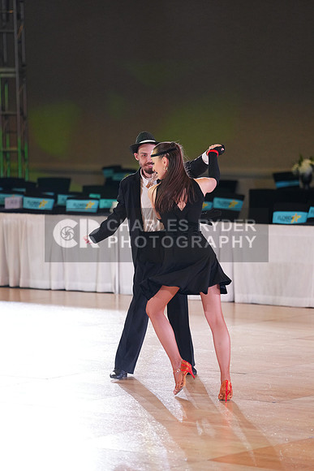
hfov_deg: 7.9
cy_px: 236
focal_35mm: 173
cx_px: 157
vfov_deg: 11.9
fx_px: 2262
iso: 2500
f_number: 2.8
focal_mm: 173
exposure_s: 1/500
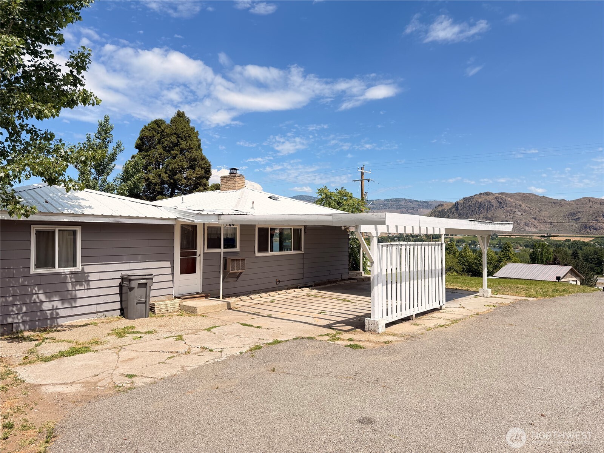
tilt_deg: +0.5
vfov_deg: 56.8
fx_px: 419
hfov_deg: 71.6
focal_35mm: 24
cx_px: 302
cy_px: 226
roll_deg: +0.3
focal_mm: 6.76
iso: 100
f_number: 1.78
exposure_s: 1/4167
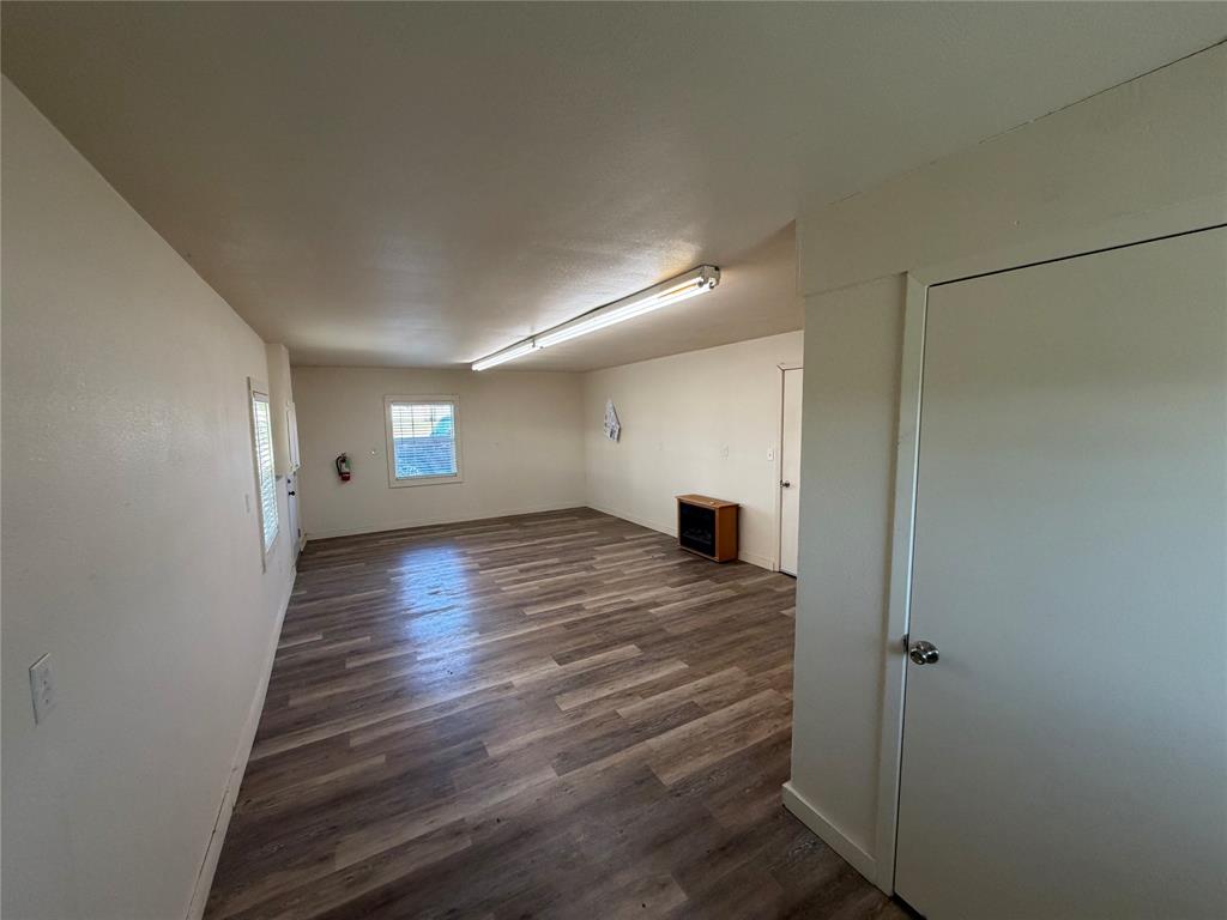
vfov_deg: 85.7
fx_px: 496
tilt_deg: -5.8
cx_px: 614
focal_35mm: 14
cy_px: 460
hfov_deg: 102.1
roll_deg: +0.6
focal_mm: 2.22
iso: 250
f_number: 2.2
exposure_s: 1/120
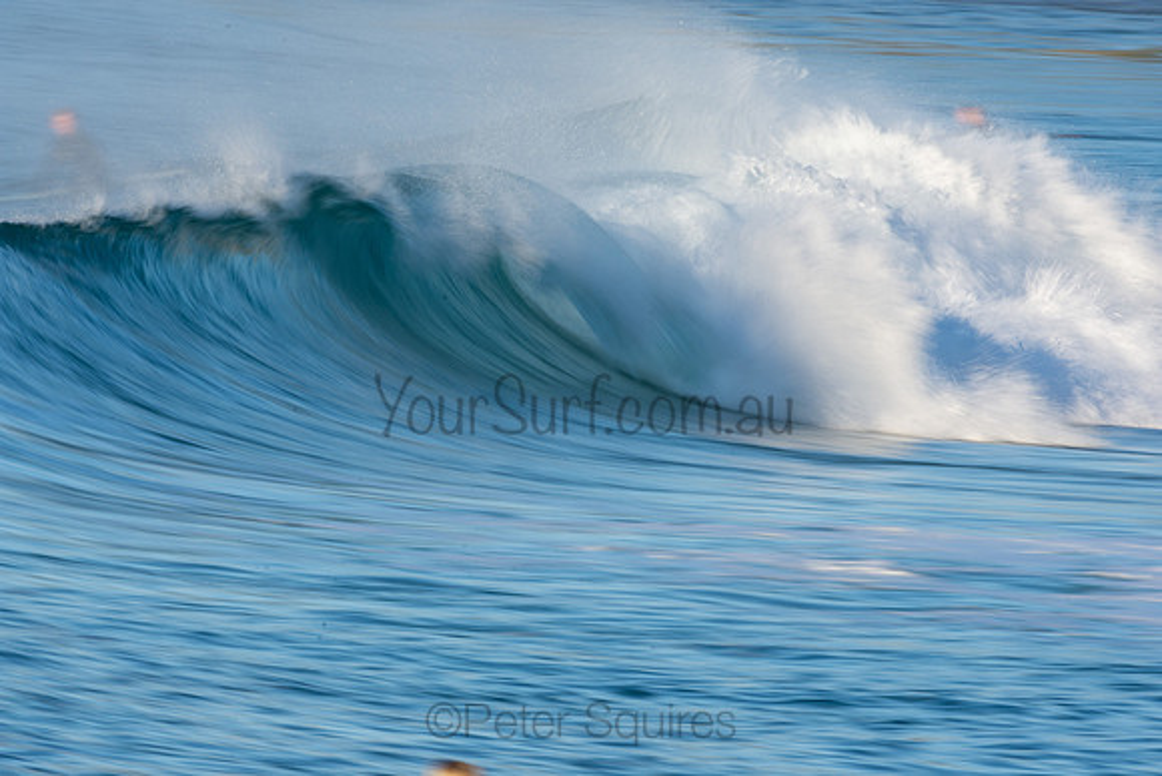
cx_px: 581
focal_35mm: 750
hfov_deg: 2.7
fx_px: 24213
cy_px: 388
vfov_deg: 1.8
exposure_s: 1/20
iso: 100
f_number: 25
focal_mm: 500
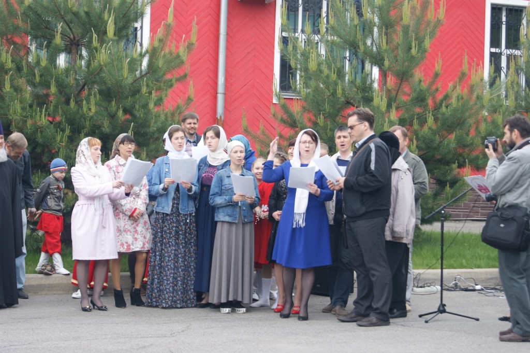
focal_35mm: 82
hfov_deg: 24.6
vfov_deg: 16.5
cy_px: 176
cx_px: 265
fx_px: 1214
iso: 100
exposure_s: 1/100
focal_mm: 55
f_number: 6.3
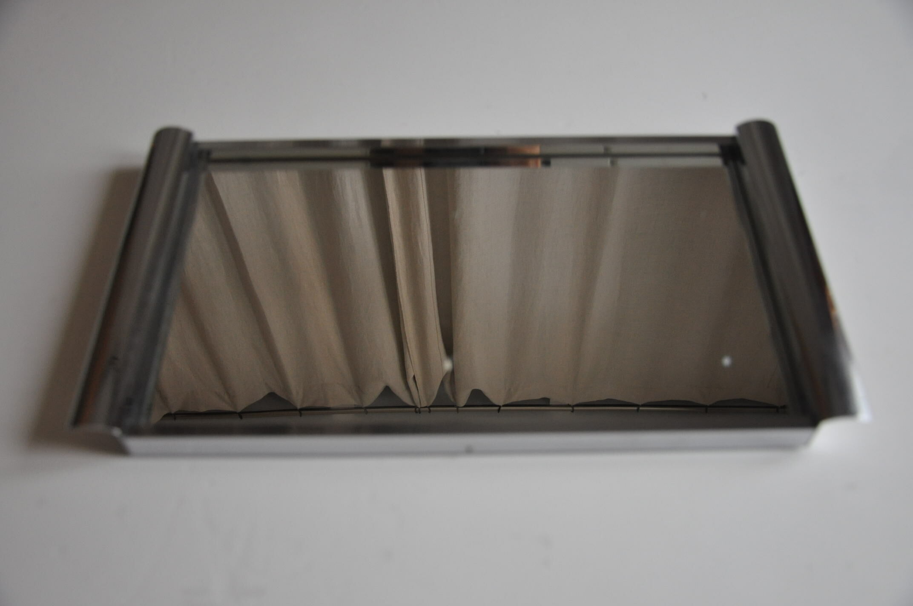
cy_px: 303
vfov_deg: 36.8
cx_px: 456
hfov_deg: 53.2
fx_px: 912
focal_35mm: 36
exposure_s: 1/50
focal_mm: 24
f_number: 3.8
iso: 800
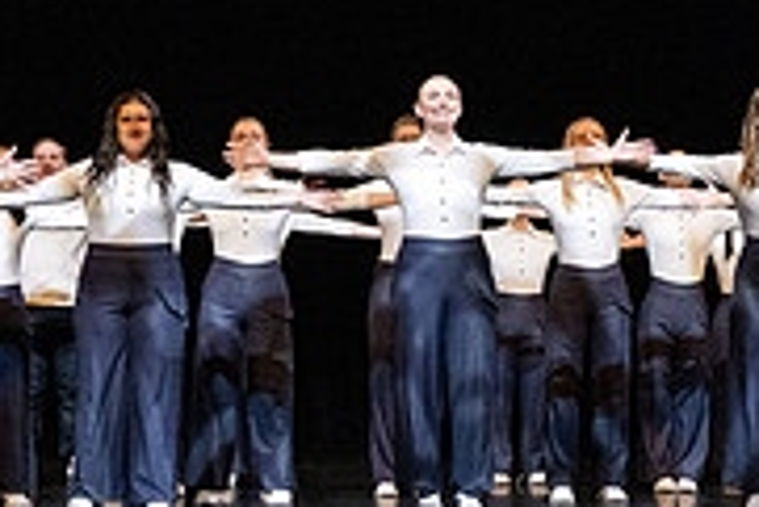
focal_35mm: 112
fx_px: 2363
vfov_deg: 12.2
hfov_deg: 18.2
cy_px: 166
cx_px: 376
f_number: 4
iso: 4000
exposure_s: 1/500
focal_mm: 28
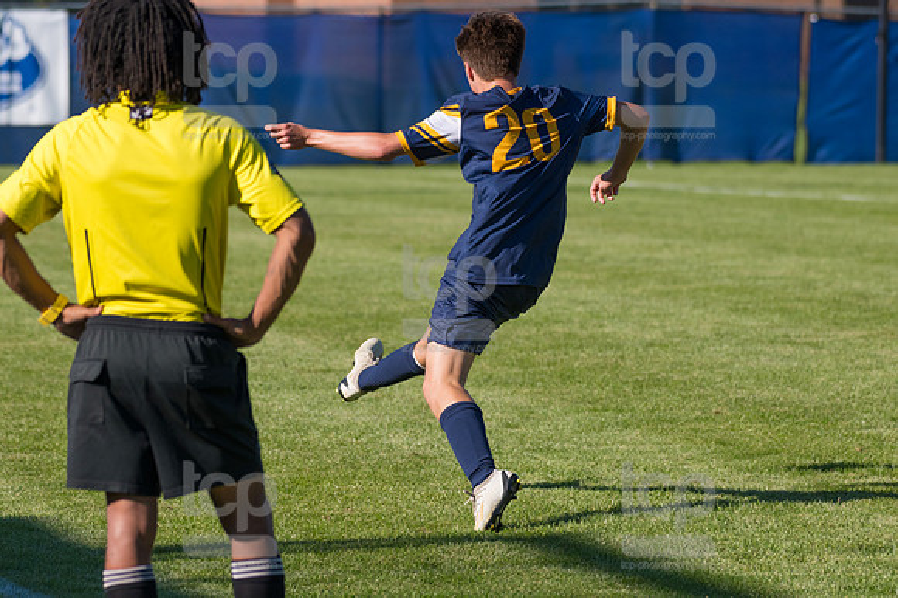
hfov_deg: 6.9
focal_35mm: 300
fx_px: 7479
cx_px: 449
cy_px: 299
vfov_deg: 4.6
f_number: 5.6
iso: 320
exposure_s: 1/2000
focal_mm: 200
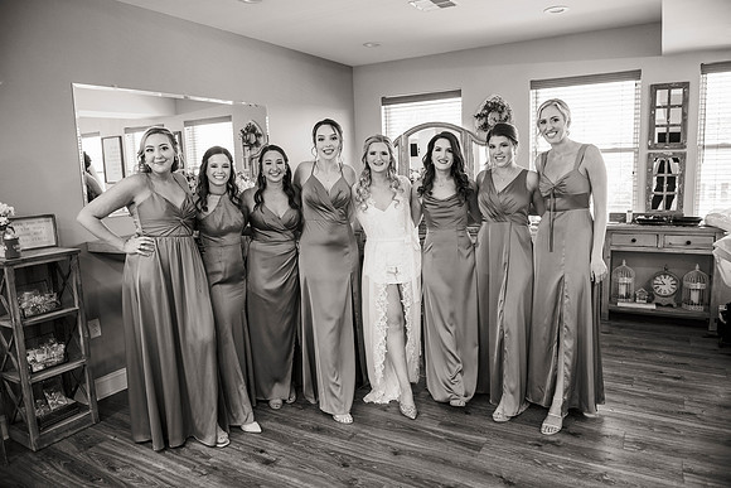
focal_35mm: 24
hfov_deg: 73.7
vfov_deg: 53.2
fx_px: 487
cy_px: 244
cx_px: 366
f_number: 3.2
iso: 1000
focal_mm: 24
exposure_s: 1/160
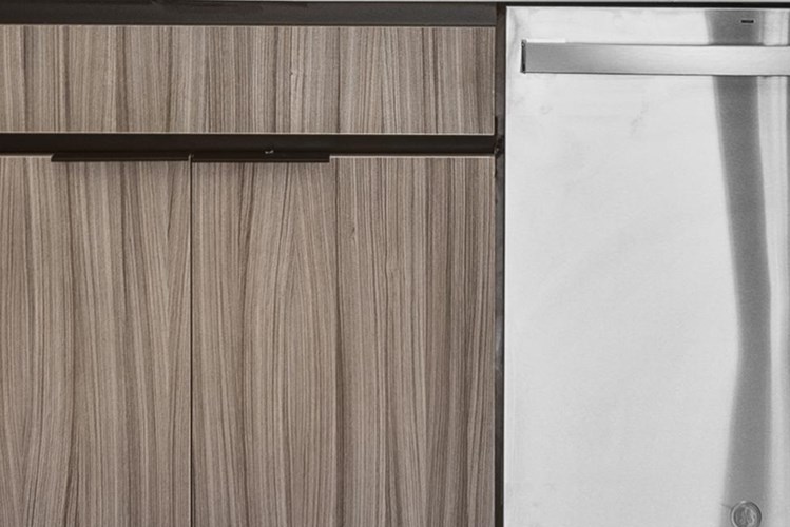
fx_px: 2700
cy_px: -371
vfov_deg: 10.6
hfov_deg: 16.6
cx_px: 473
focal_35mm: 123
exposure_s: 1/8
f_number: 8
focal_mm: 20
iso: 200
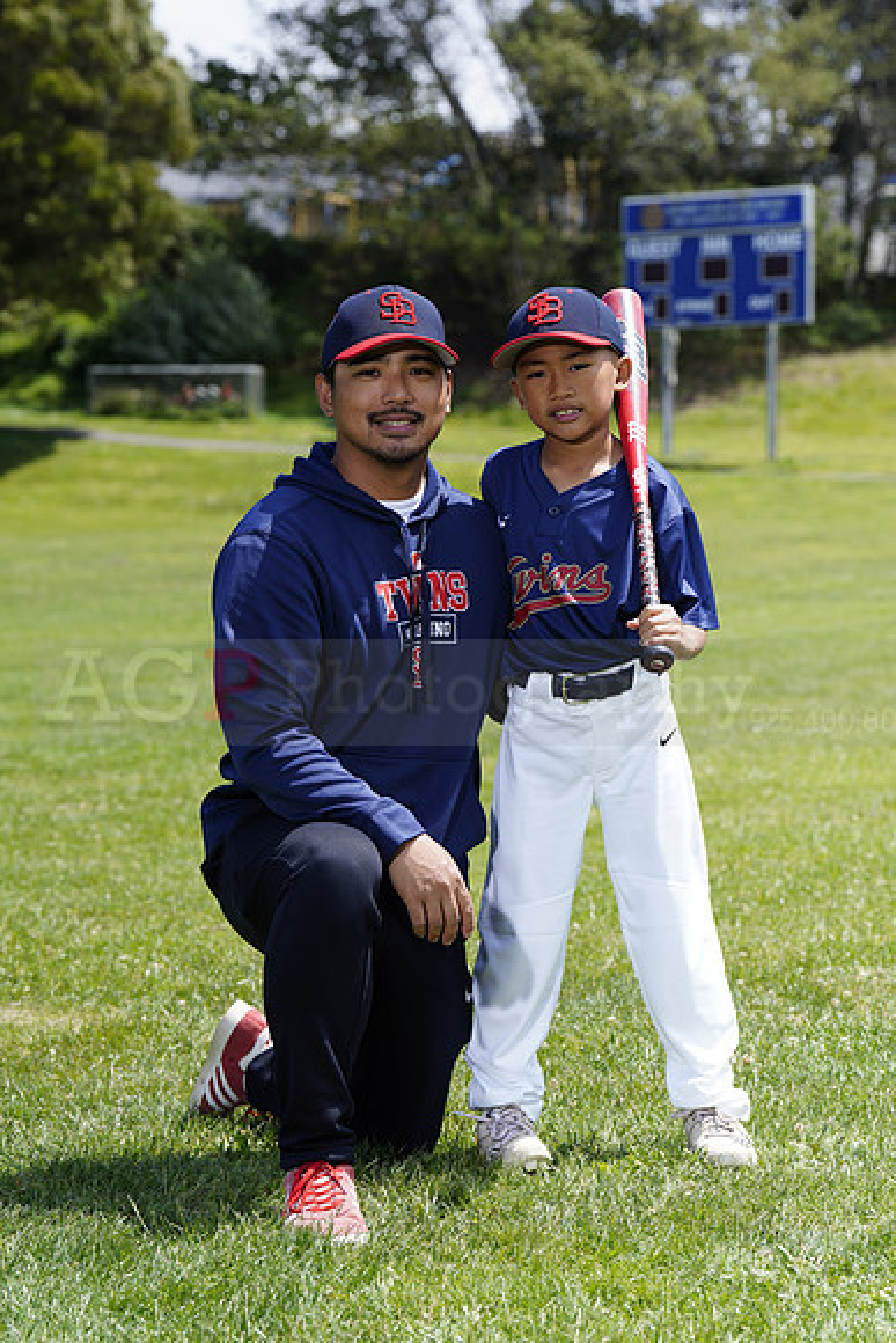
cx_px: 448
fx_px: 3805
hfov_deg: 13.4
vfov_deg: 20.0
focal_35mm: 102
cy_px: 672
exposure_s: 1/250
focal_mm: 102
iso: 100
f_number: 6.3
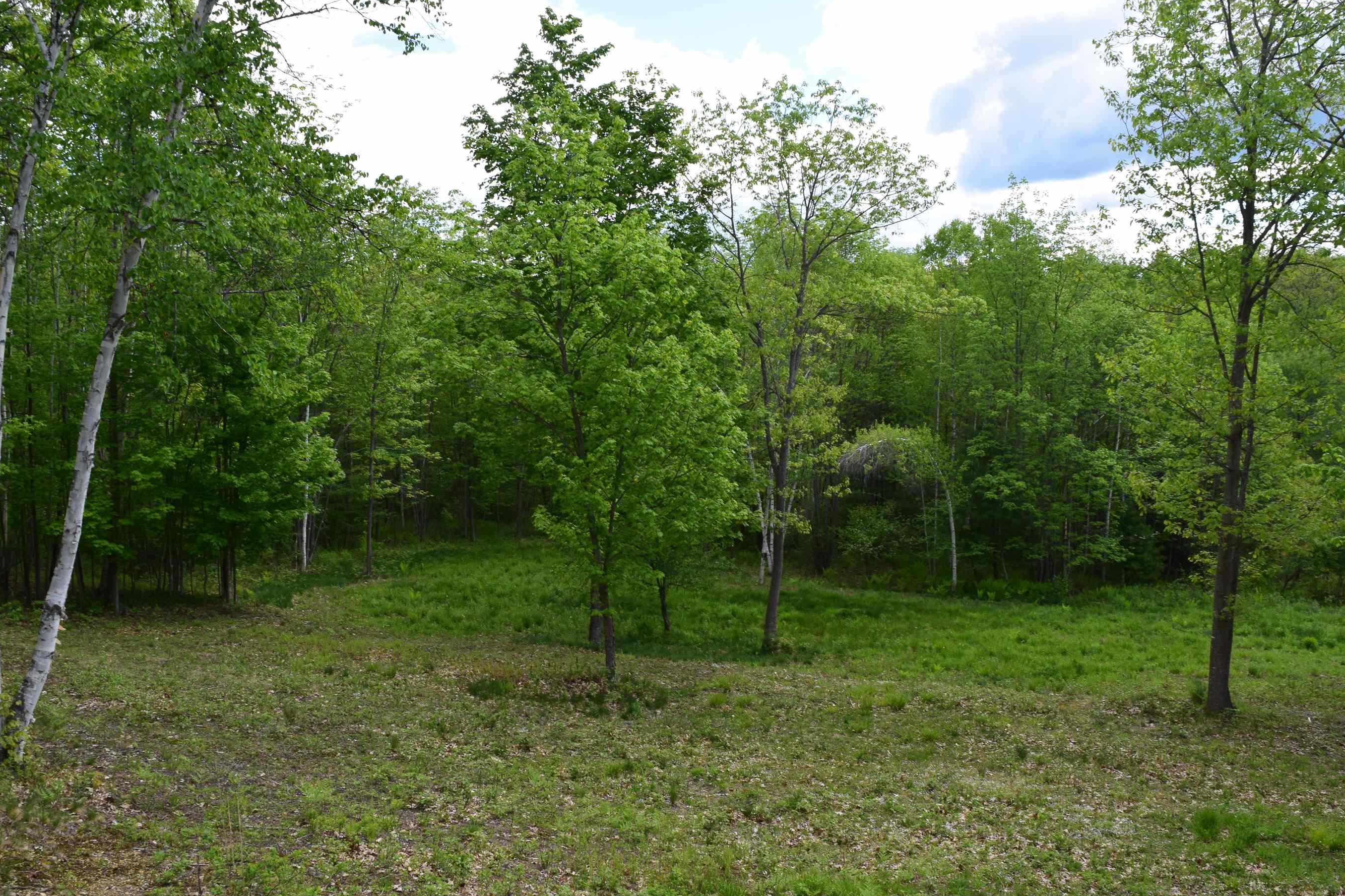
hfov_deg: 55.7
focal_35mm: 34
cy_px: 456
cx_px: 624
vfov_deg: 38.9
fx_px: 1270
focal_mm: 20
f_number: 10
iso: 400
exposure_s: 1/250
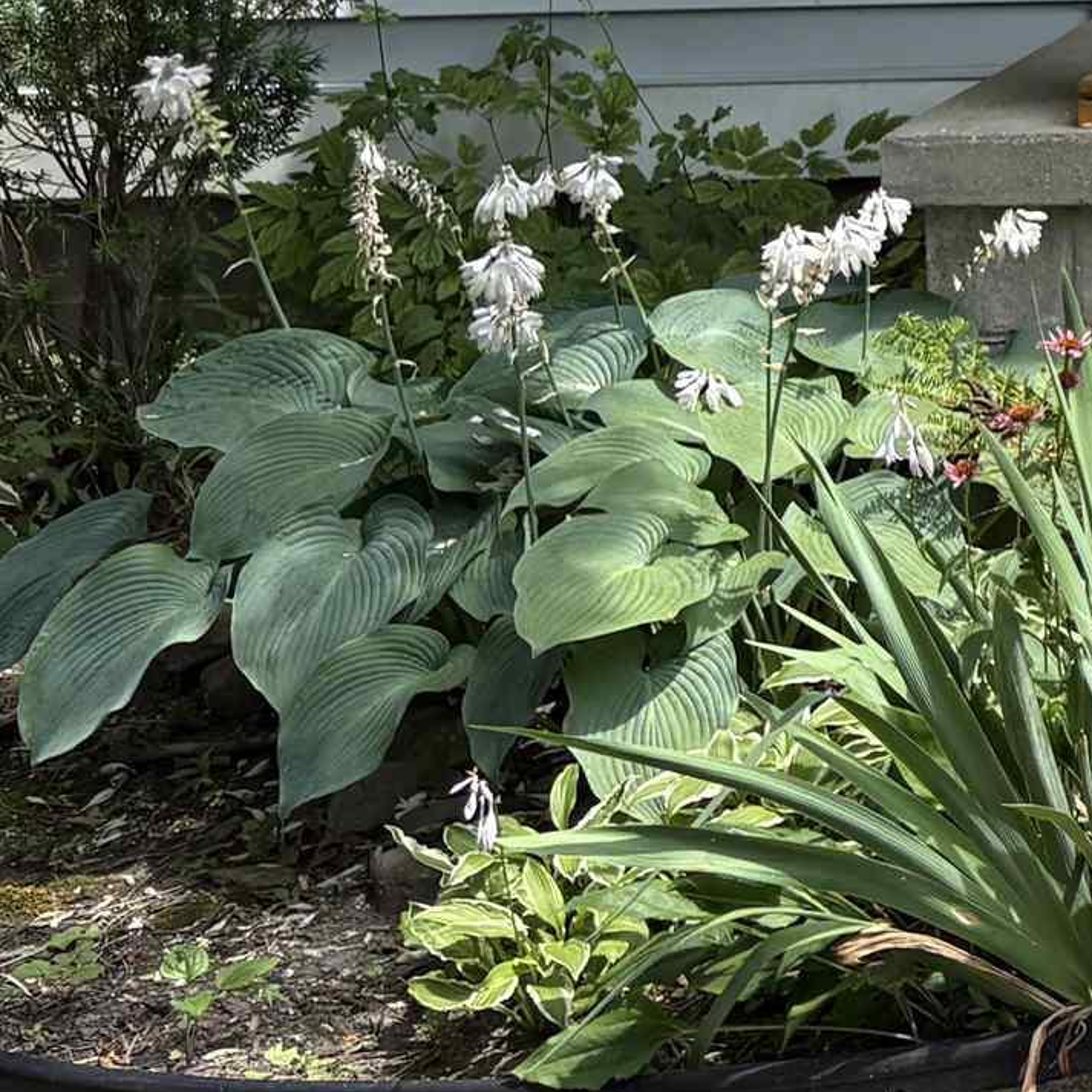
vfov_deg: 16.4
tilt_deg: -0.3
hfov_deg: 14.1
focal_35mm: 99
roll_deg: +1.5
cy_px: -420
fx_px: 3533
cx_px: 2328
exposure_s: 1/1016
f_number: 1.6
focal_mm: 5.96
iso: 50
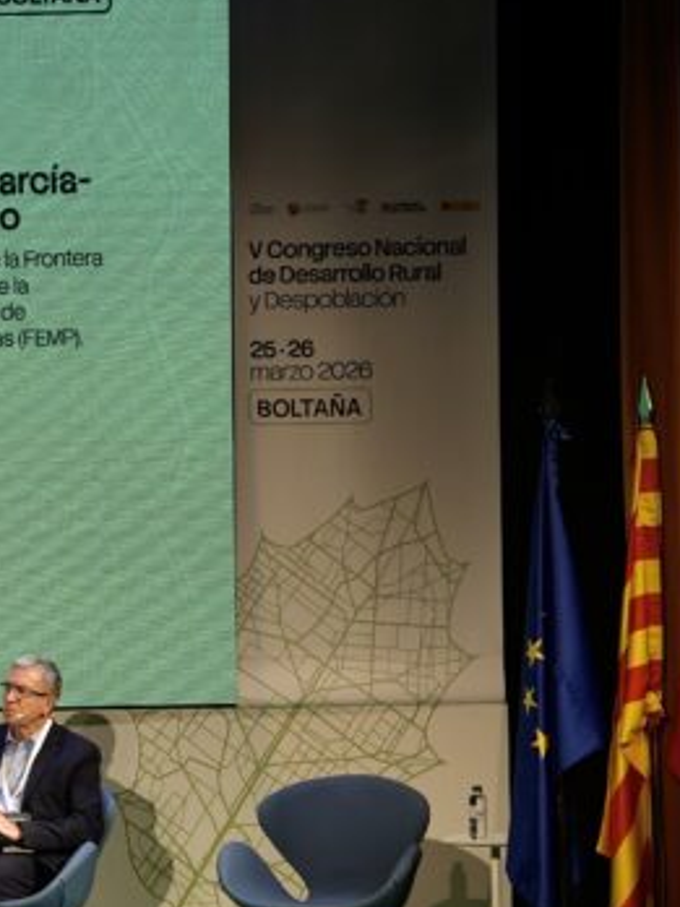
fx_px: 5186
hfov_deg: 7.3
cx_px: -479
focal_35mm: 198
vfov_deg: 10.0
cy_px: 538
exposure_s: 1/160
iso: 1000
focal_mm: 70
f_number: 4
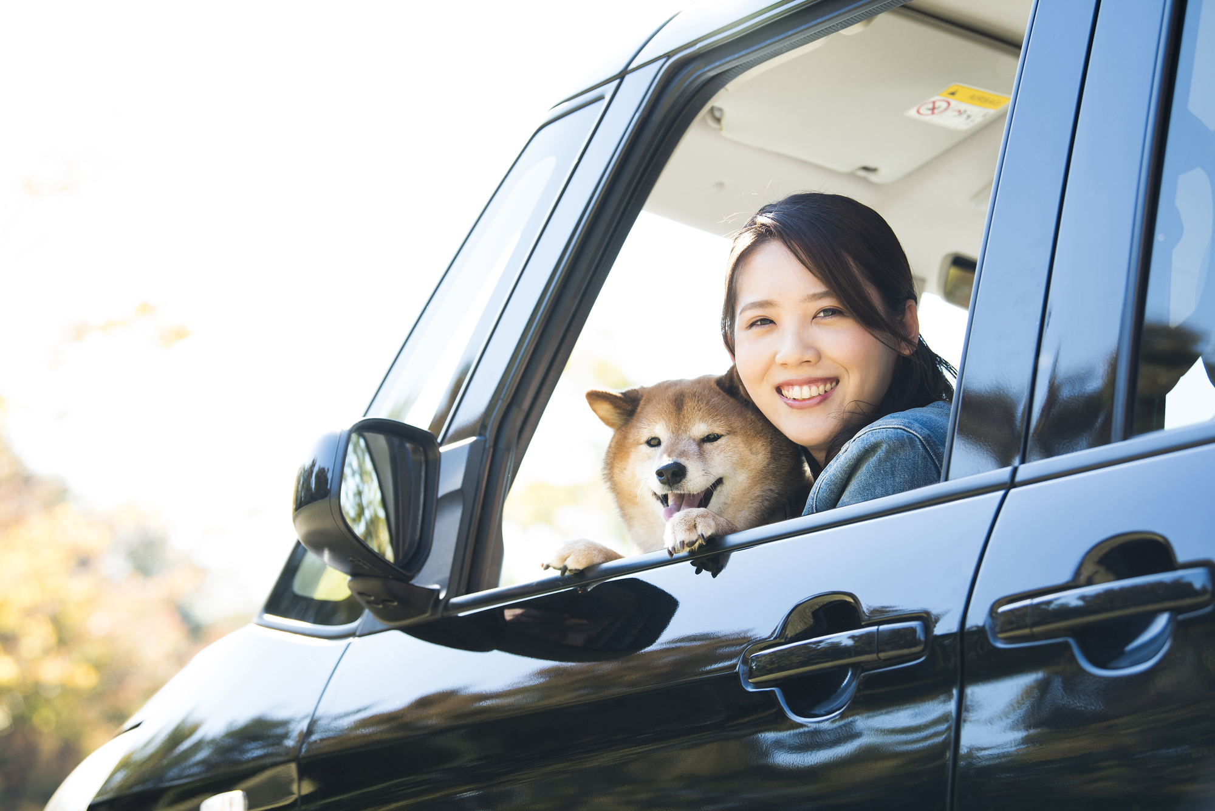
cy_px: 406
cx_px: 608
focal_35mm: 92
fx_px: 3106
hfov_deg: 22.1
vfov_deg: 14.9
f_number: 4
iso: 400
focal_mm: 92
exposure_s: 1/320
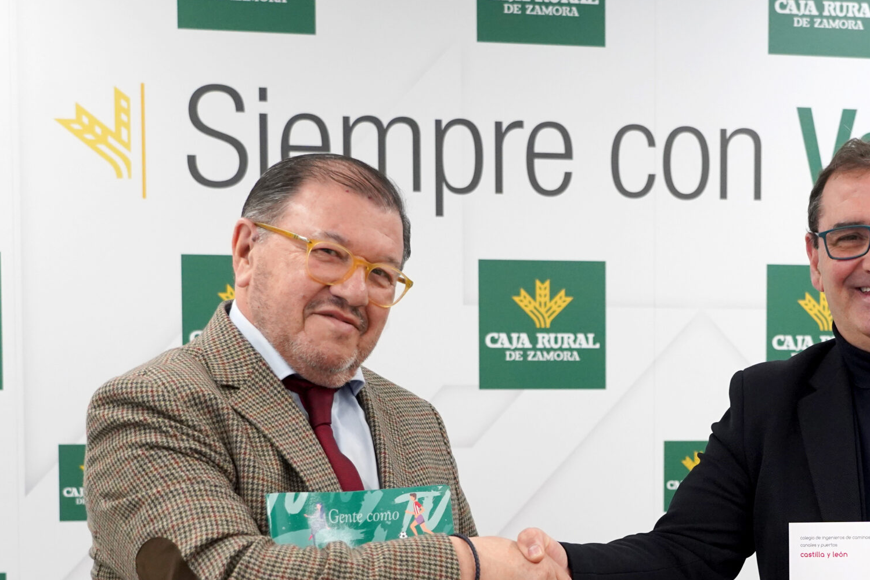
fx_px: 1692
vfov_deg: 19.3
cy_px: 459
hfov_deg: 28.4
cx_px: 653
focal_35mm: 70
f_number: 4
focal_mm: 41
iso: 3200
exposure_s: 1/320
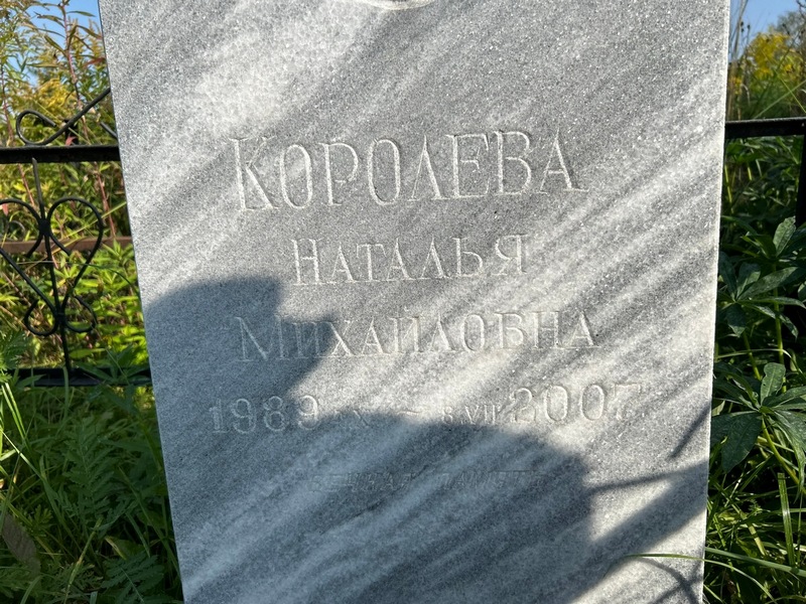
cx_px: 403
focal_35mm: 26
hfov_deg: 67.3
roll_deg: +2.8
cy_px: 302
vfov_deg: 53.1
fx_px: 605
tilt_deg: -13.5
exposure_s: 1/4630
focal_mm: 5.7
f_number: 1.5
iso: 50
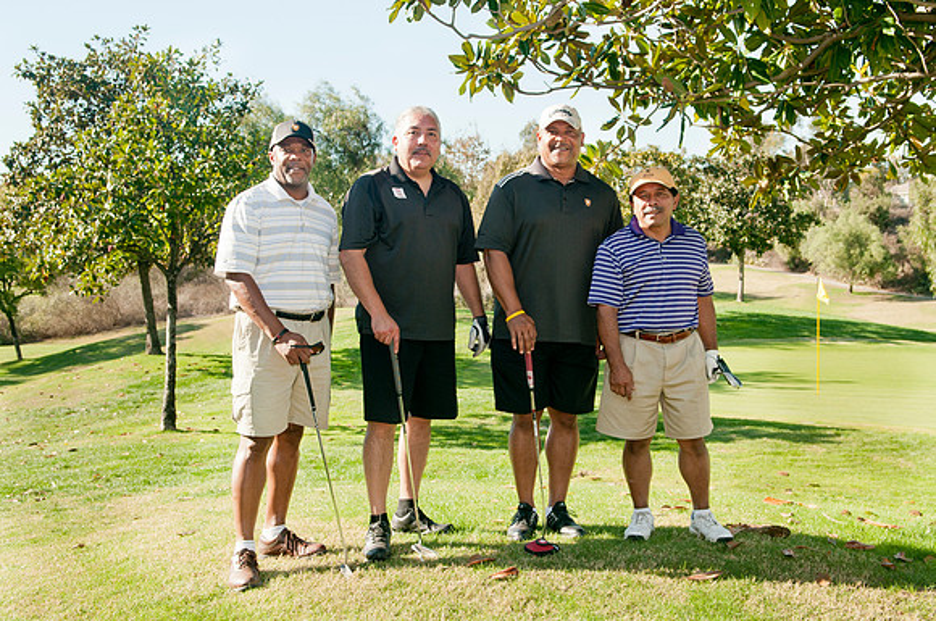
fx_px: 1013
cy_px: 310
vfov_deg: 34.1
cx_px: 468
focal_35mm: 39
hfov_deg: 49.6
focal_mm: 26
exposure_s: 1/200
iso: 160
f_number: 5
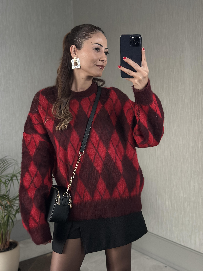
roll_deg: +2.7
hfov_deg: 30.3
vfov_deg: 39.7
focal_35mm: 48
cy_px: 136
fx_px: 375
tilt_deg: -20.2
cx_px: 102
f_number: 1.78
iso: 800
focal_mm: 6.86
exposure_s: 1/33
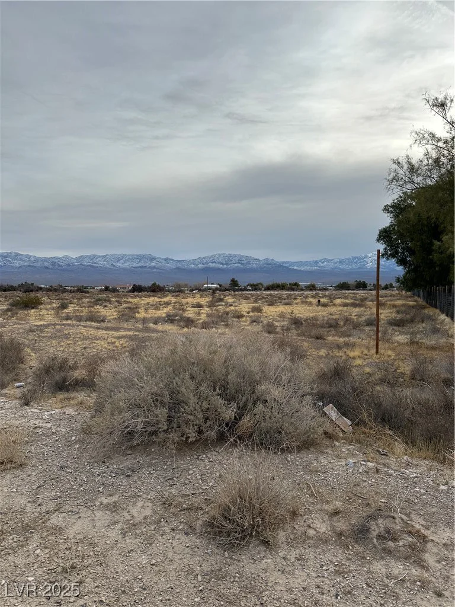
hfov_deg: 56.8
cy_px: 304
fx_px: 421
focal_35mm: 24
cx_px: 228
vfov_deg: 71.6
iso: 80
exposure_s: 1/4762
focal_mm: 6.86
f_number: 1.78
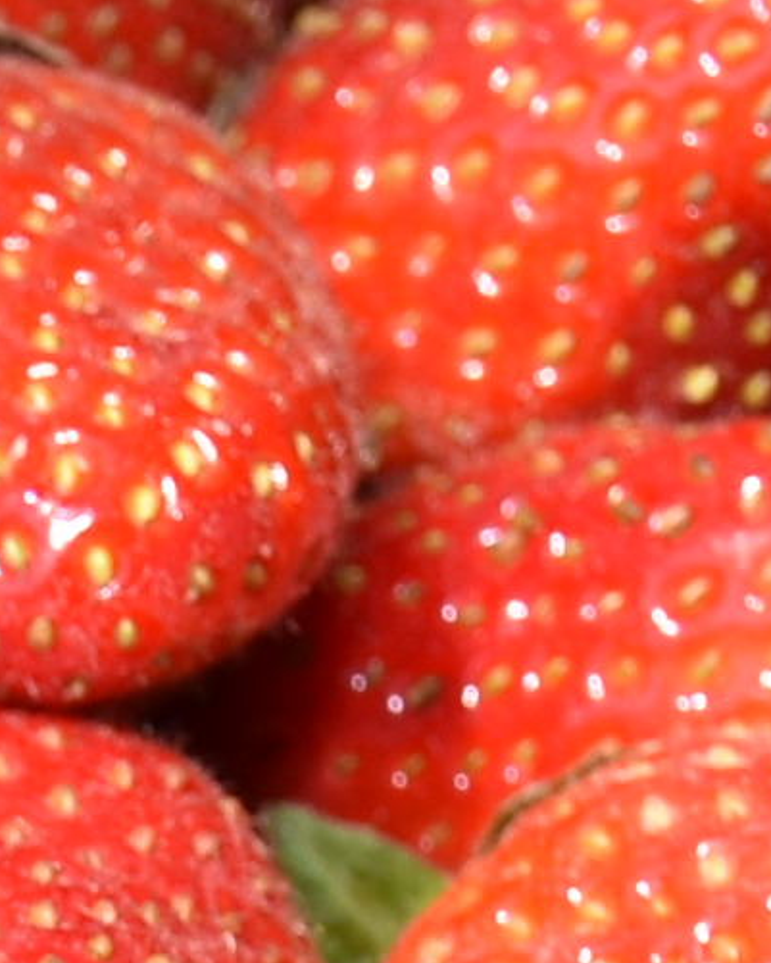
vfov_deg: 5.4
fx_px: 9730
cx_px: -1932
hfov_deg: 4.3
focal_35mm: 341
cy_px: 2499
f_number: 8
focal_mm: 27
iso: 200
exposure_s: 1/250
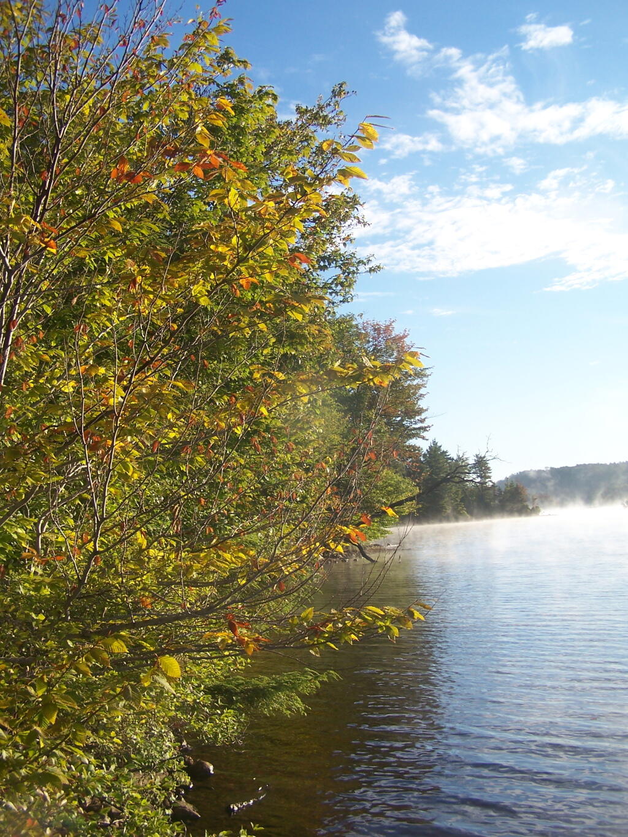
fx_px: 919
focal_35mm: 38
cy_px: 418
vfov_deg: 49.0
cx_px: 314
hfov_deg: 37.7
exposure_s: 1/640
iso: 80
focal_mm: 6.3
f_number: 2.8
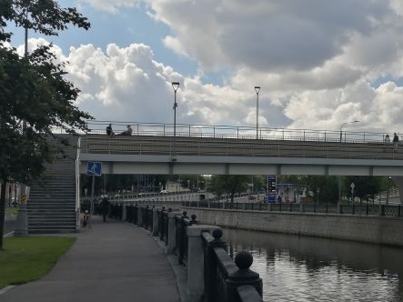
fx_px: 652
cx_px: 341
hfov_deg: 33.0
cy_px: 162
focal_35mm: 56
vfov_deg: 26.1
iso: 50
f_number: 1.8
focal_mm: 3.62
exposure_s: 1/2907
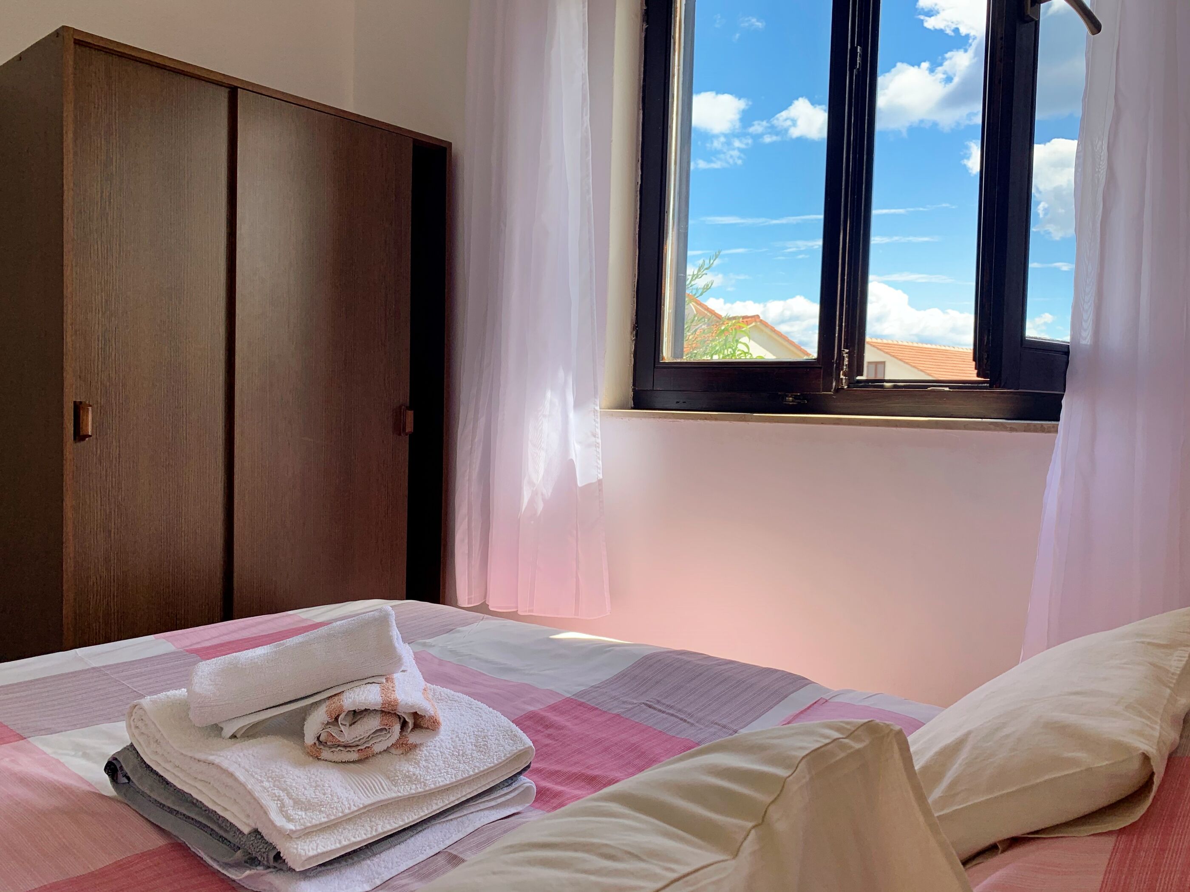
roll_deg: -1.6
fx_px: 894
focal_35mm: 26
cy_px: 446
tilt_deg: -2.0
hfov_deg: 67.3
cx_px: 595
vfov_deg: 53.1
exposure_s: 1/450
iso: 25
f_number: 1.8
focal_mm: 4.25
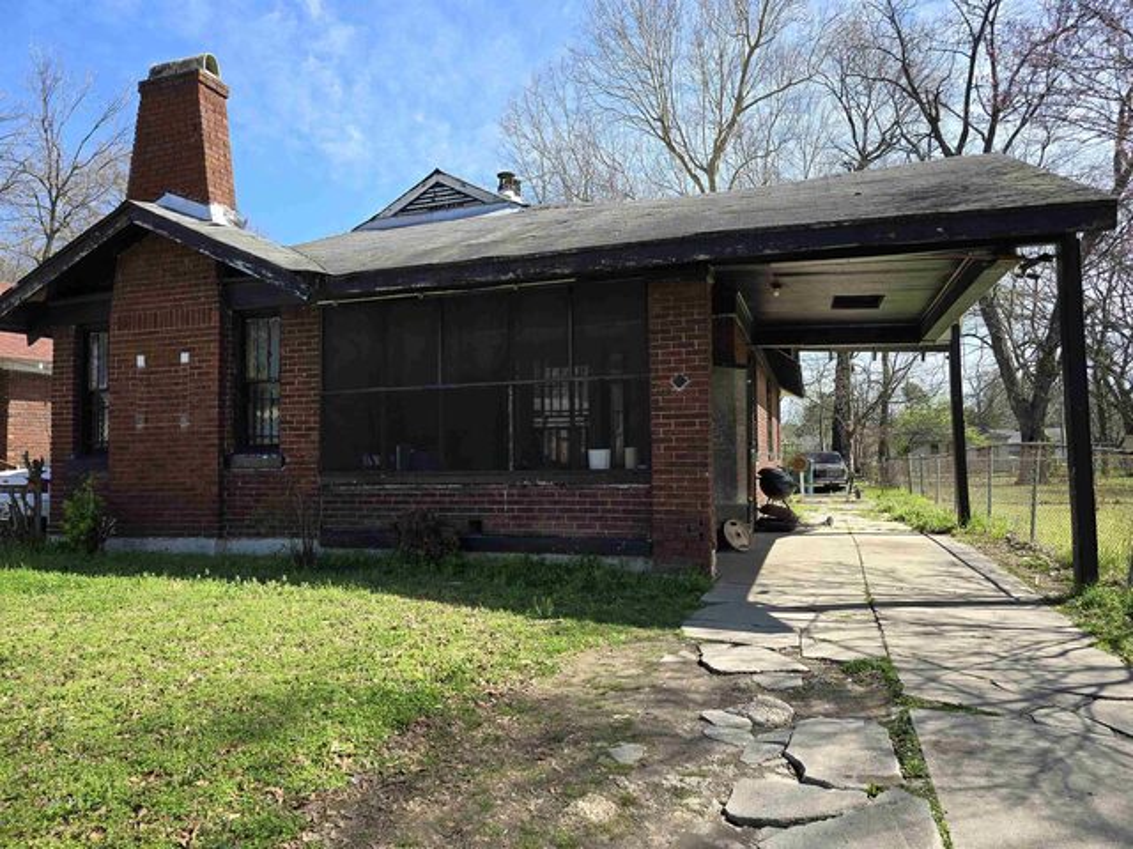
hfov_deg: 73.9
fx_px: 753
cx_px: 566
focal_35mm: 23
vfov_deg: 58.9
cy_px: 424
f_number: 1.7
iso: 12
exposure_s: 1/311
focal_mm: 6.3
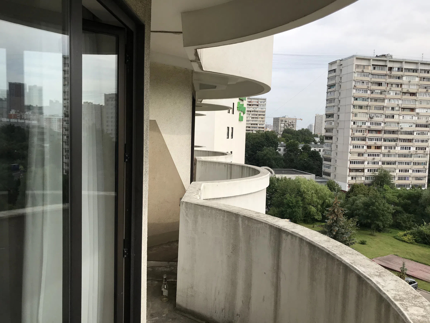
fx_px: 348
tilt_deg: -4.2
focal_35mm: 28
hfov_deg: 63.4
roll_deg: -1.3
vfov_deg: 49.7
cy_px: 162
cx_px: 215
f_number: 1.8
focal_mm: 3.99
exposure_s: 1/1650
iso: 20
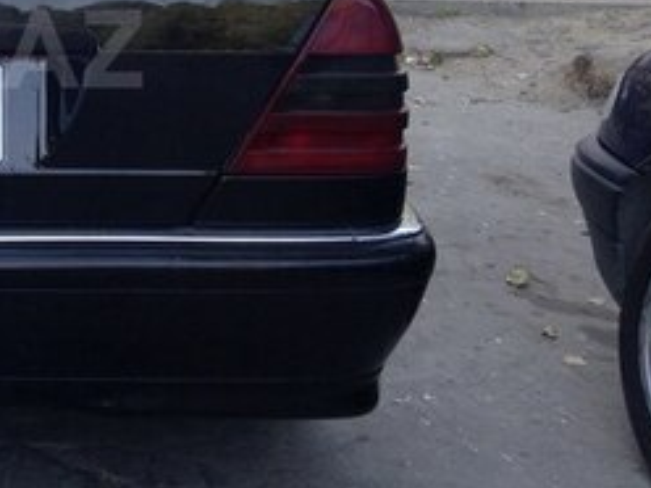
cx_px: -126
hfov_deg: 20.8
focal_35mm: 88
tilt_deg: -7.1
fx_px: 1655
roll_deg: +0.9
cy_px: 49
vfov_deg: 16.6
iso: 50
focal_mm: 4.12
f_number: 2.4
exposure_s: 1/189
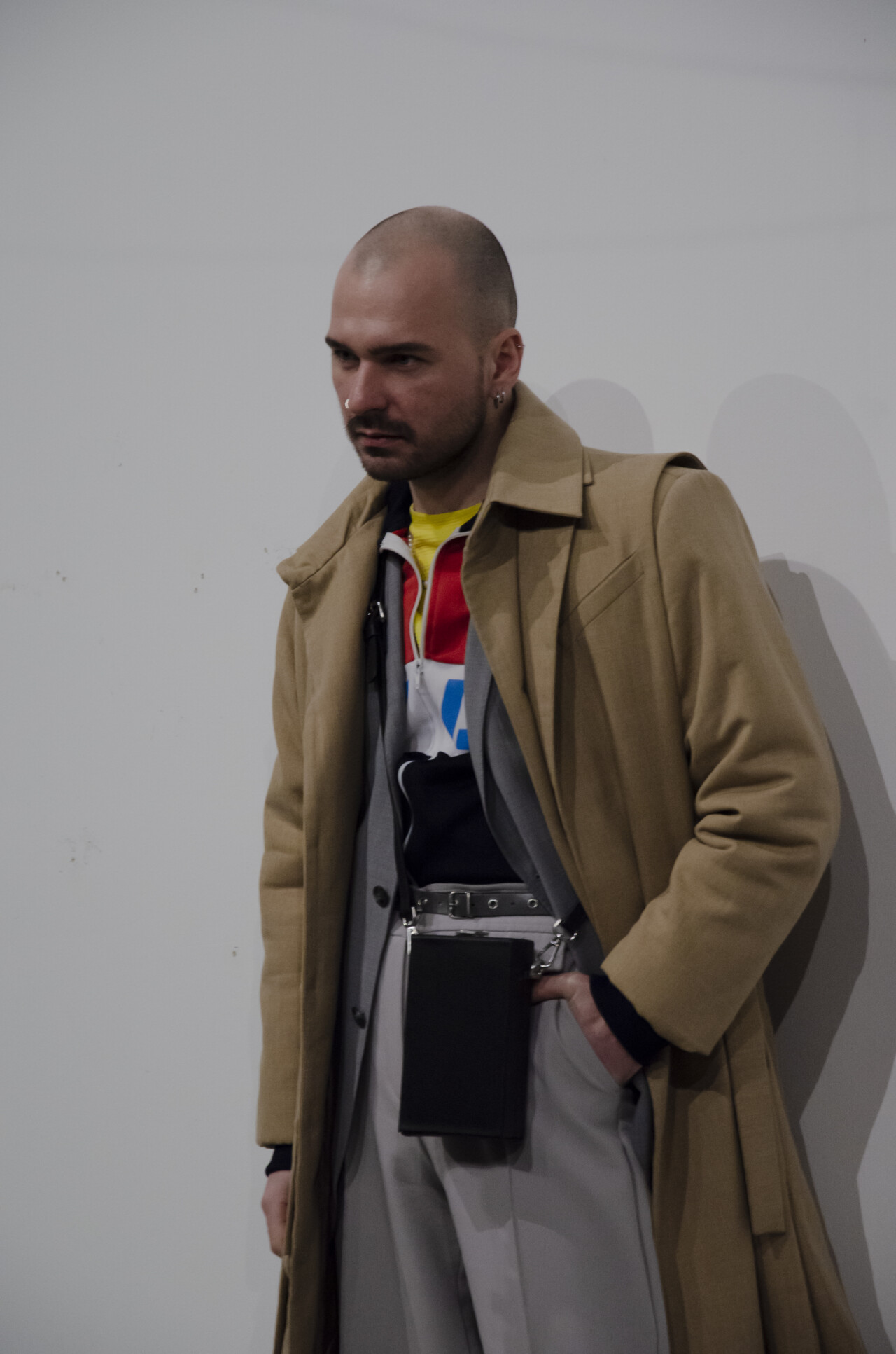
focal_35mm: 147
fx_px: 5513
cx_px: 448
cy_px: 677
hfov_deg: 9.3
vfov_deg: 14.0
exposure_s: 1/100
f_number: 5.6
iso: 1250
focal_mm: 98
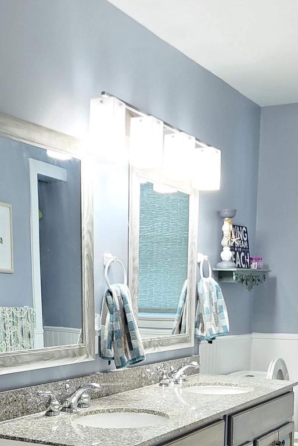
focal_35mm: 54
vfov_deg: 34.6
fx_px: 670
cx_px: 131
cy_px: 408
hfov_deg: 25.1
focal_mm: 4.3
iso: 400
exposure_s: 1/120
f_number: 1.5
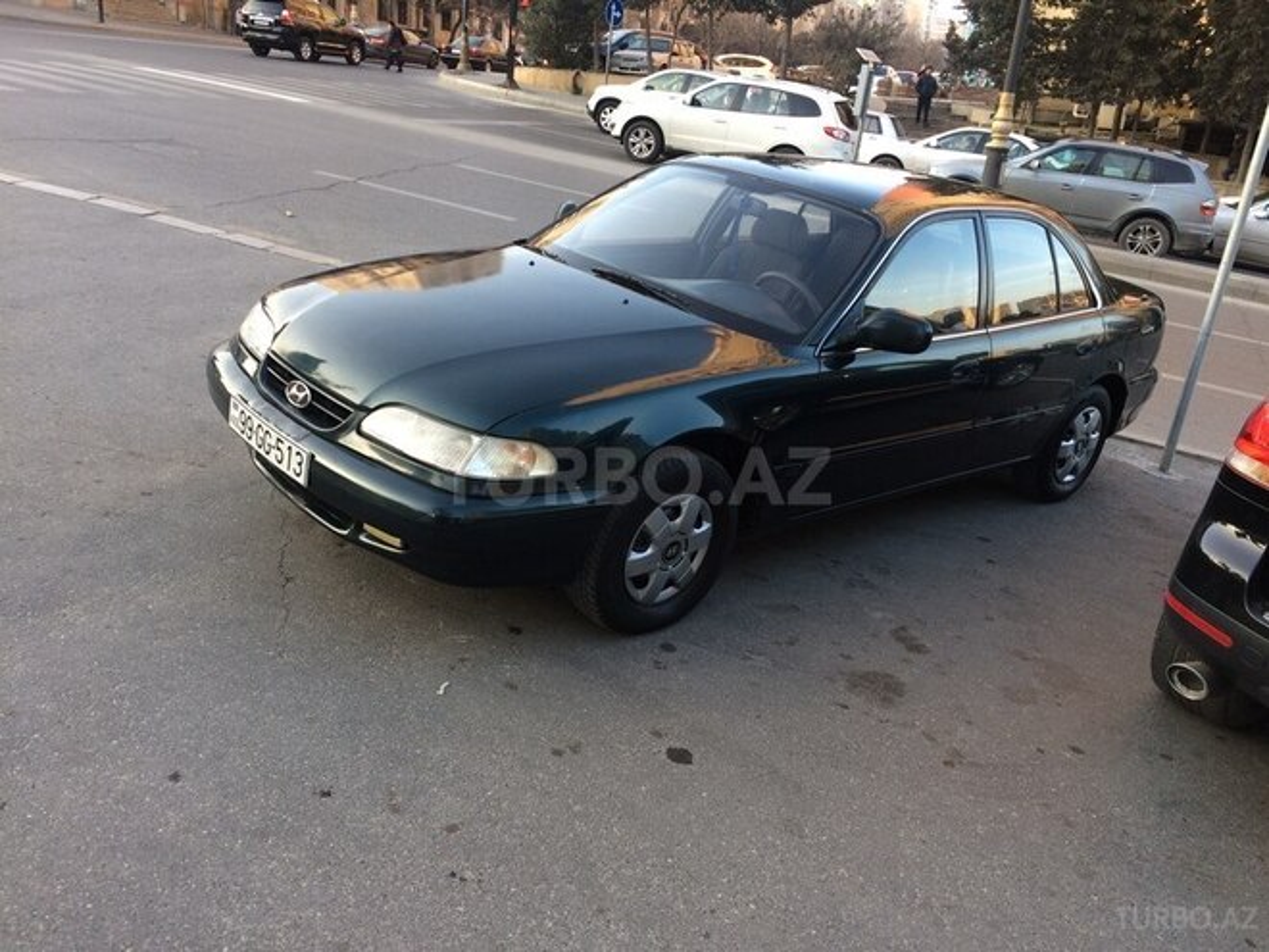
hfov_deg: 61.7
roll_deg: -5.4
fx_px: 1063
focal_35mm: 29
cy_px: 476
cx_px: 634
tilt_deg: -18.1
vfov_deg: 48.2
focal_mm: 4.15
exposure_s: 1/100
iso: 50
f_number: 2.2
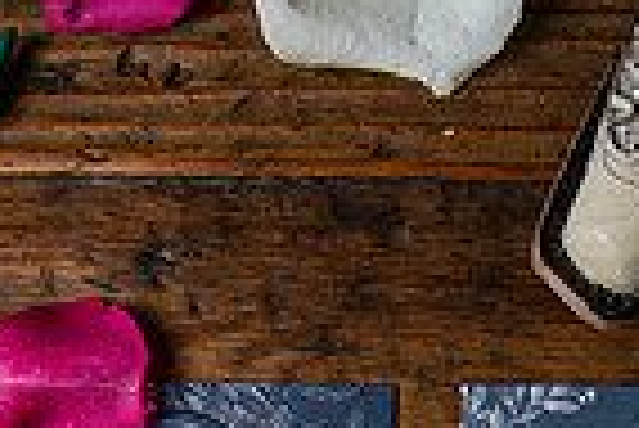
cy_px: 705
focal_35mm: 99
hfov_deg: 20.5
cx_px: 459
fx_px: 1759
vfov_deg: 12.9
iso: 125
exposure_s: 1/200
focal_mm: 24
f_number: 6.3
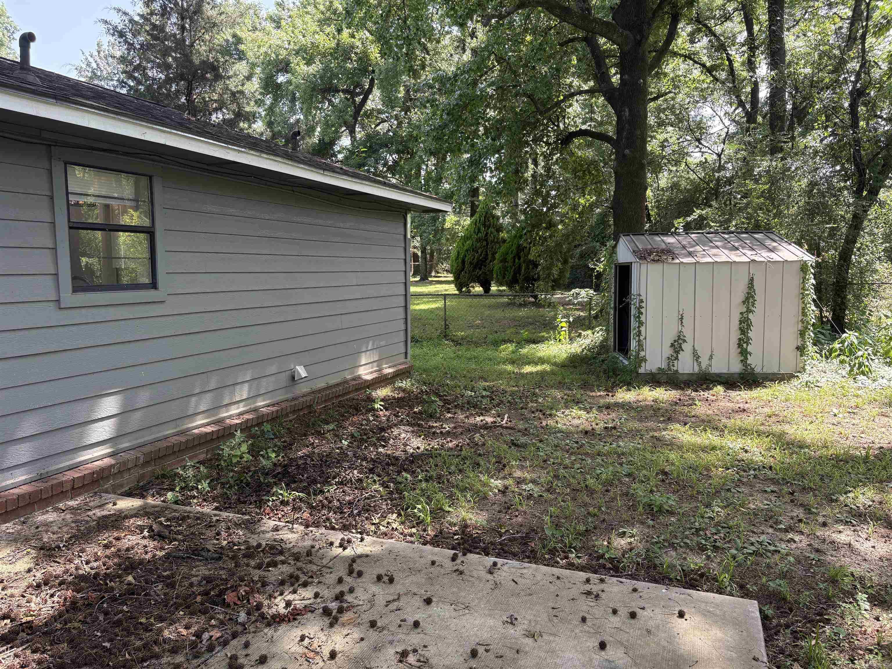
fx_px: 670
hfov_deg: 67.3
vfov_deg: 53.1
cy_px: 334
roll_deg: +0.6
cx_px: 446
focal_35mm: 26
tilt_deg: -3.9
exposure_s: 1/276
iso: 64
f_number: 1.6
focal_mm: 5.96
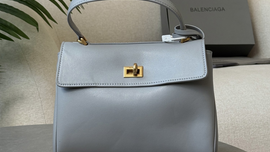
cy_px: 69
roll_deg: -0.2
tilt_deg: -7.0
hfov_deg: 30.2
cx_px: 135
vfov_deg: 17.2
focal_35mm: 70
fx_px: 501
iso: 80
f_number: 1.78
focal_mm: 6.76
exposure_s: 1/121
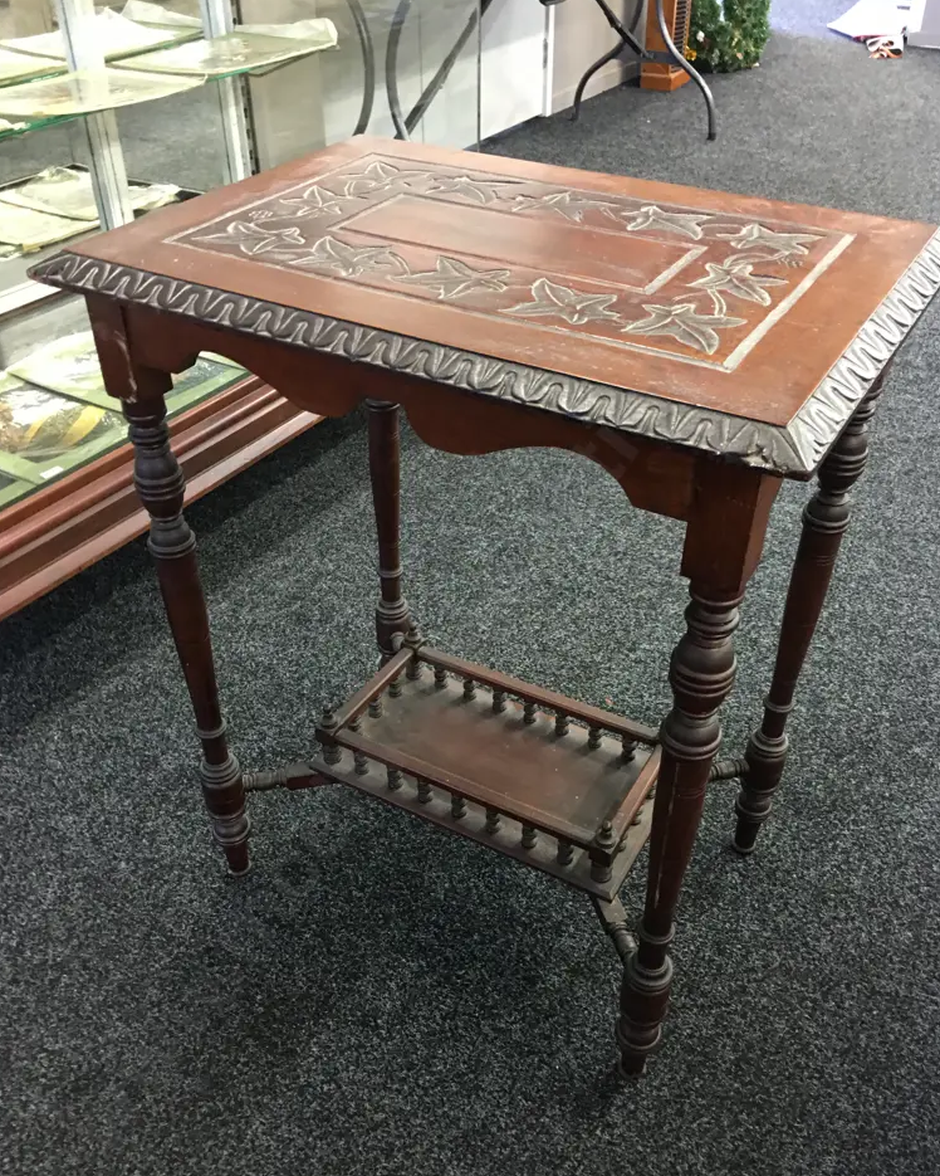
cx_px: 475
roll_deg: -0.7
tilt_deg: -36.8
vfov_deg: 57.1
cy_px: 631
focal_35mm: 31
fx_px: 1078
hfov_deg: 47.1
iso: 100
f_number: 2.2
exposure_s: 1/10
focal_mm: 4.15
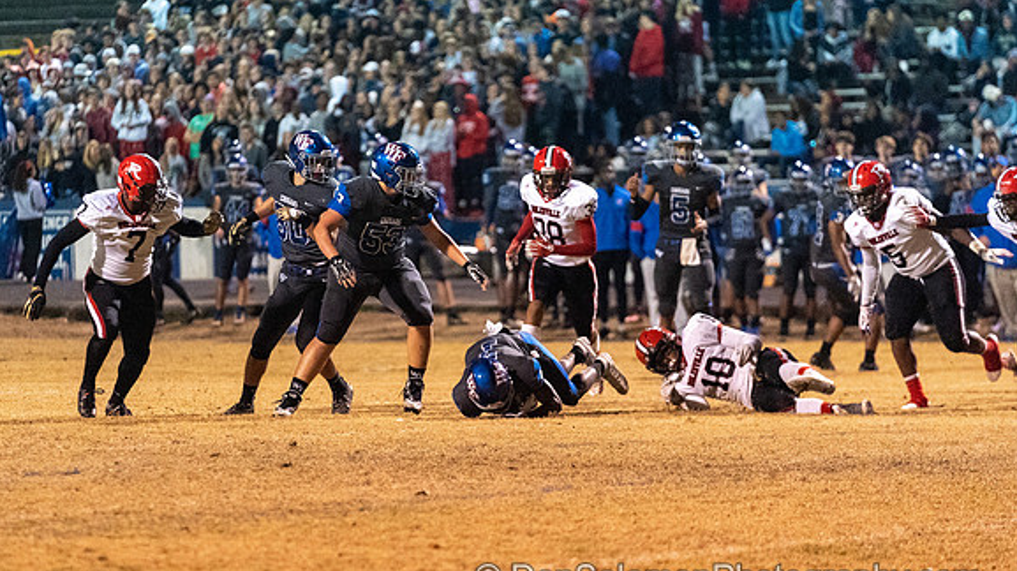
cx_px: 434
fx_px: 6496
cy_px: 252
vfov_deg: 5.0
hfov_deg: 9.0
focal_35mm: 241
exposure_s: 1/800
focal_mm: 200
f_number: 2.8
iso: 8000
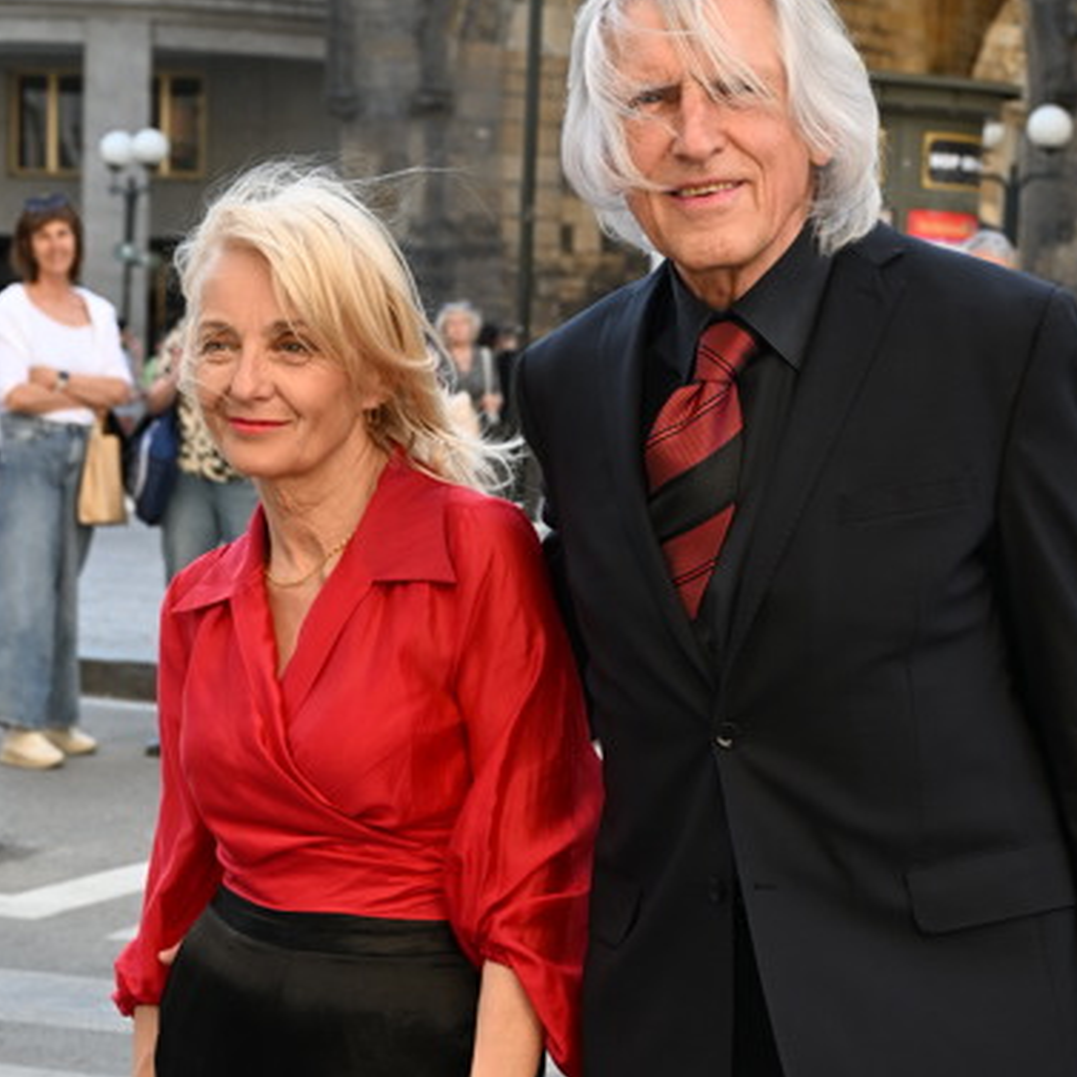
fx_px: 3942
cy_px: 1050
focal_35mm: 112
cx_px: 460
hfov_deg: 15.5
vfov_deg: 15.3
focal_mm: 48
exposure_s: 1/320
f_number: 5.6
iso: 320
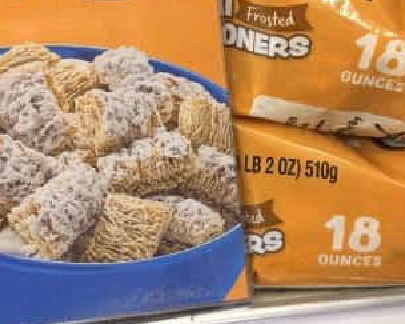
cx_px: 222
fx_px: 947
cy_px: 51
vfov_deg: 19.2
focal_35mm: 79
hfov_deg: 24.1
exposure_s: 1/63
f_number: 1.8
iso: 160
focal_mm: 6.8
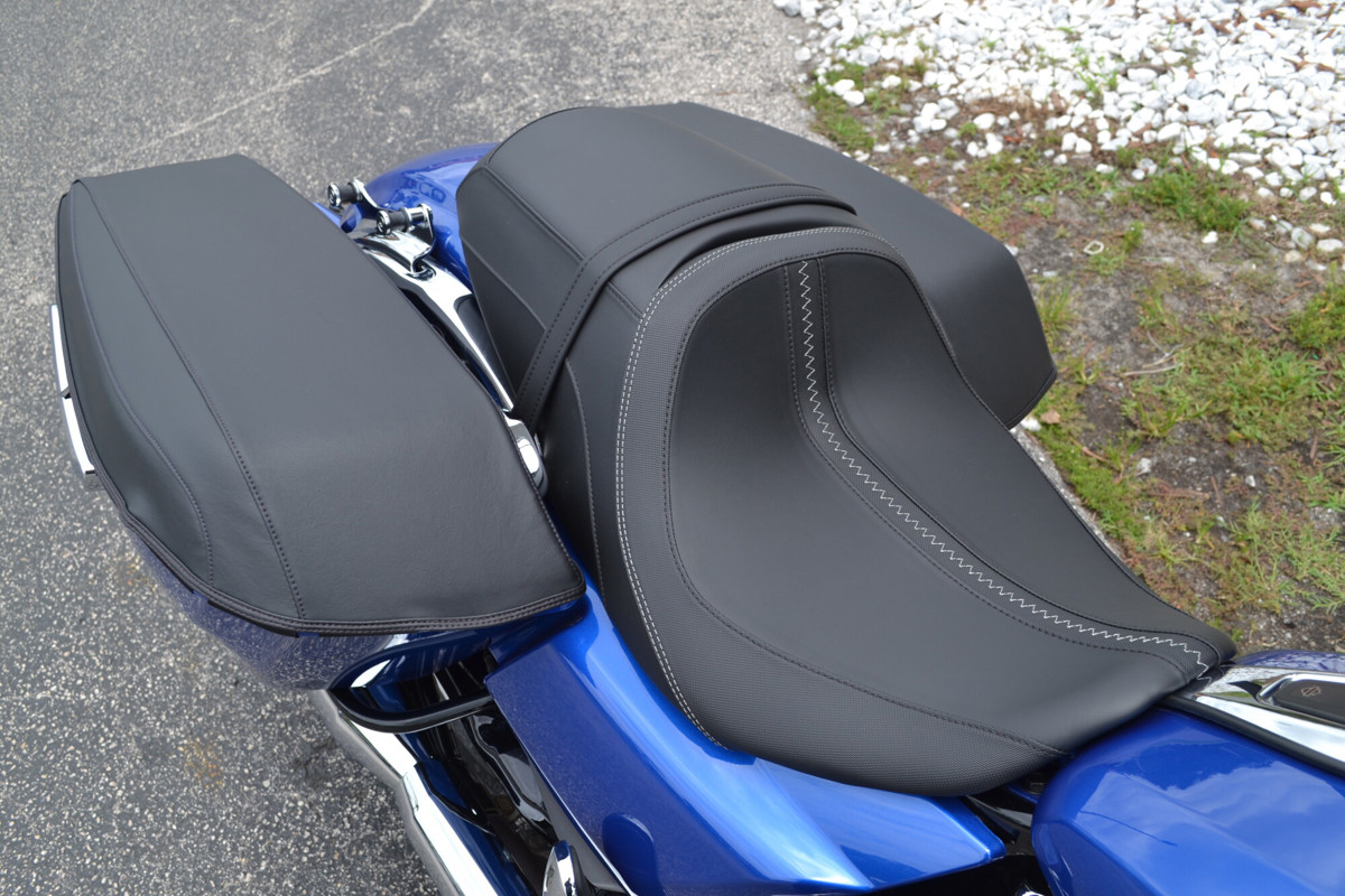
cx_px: 672
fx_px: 1233
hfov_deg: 57.2
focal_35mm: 33
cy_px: 448
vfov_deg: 40.0
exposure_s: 1/200
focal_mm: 22
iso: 100
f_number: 7.1
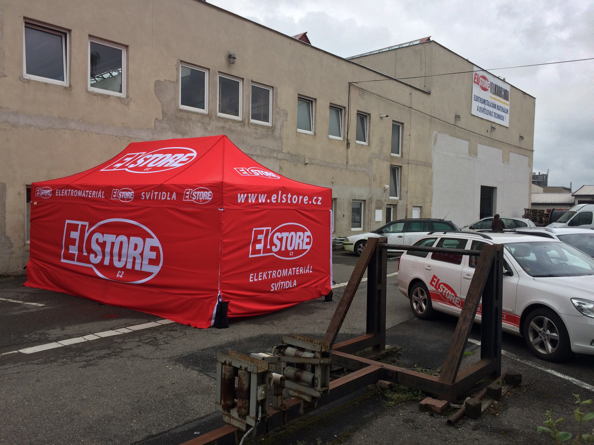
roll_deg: -1.0
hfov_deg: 61.7
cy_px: 222
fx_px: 498
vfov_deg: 48.2
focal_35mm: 29
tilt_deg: -1.1
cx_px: 297
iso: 32
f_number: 2.2
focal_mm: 4.15
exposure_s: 1/2053
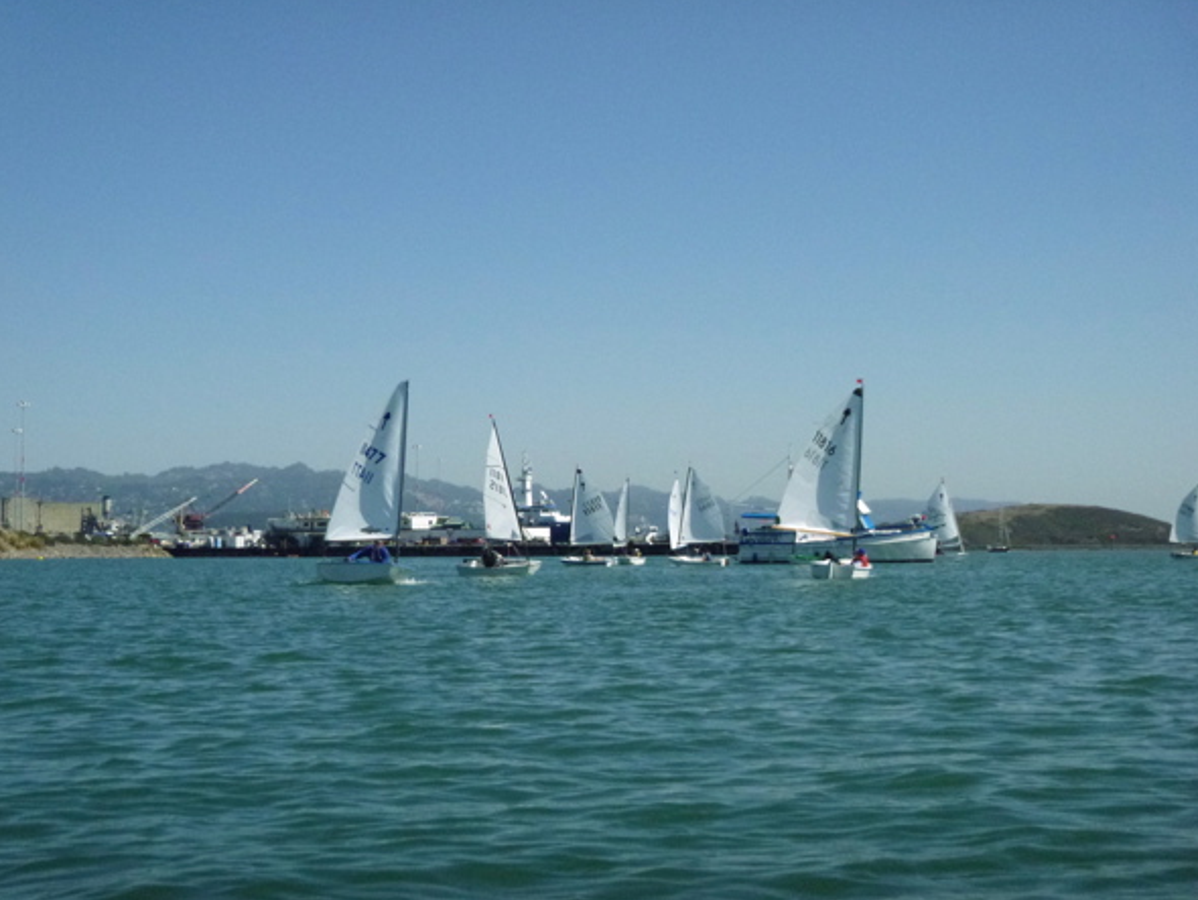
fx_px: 2181
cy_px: 446
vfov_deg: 23.3
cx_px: 601
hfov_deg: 30.7
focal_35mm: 63
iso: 400
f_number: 11
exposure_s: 1/640
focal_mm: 11.1
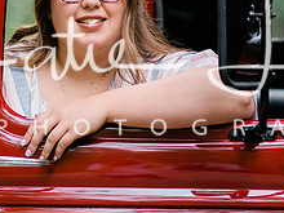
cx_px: 181
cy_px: 8
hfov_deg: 9.2
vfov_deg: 6.9
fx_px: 1772
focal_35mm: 216
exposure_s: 1/320
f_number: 2.8
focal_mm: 85
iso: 640
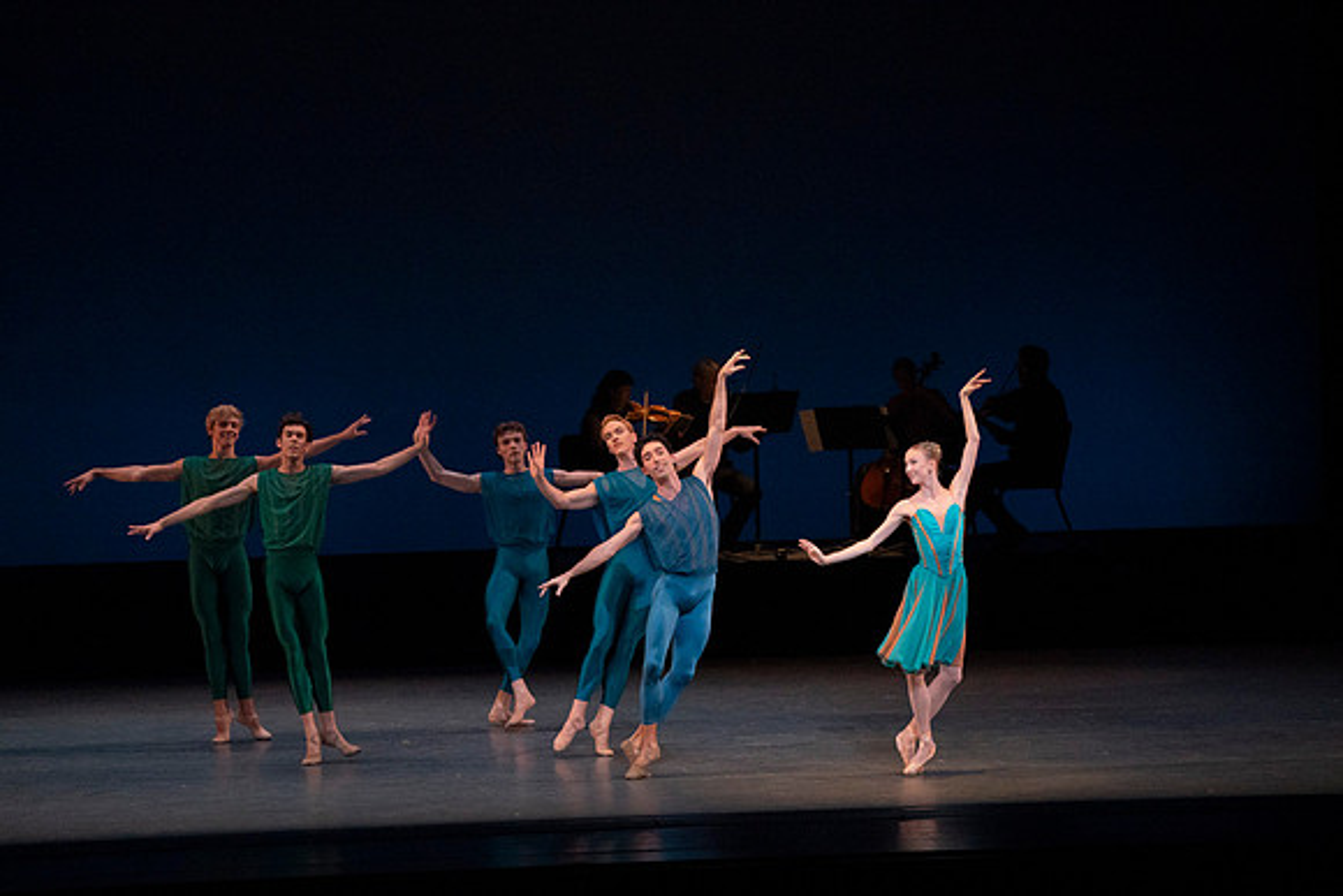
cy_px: 448
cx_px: 672
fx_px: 6903
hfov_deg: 11.1
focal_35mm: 185
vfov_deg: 7.4
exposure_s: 1/400
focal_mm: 185
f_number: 7.1
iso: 8000
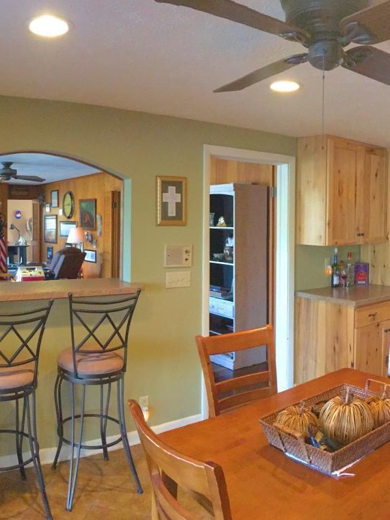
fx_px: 586
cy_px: 260
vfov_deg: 47.9
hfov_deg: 36.8
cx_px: 190
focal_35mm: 39
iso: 800
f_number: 2.2
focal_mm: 4.15
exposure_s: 1/120
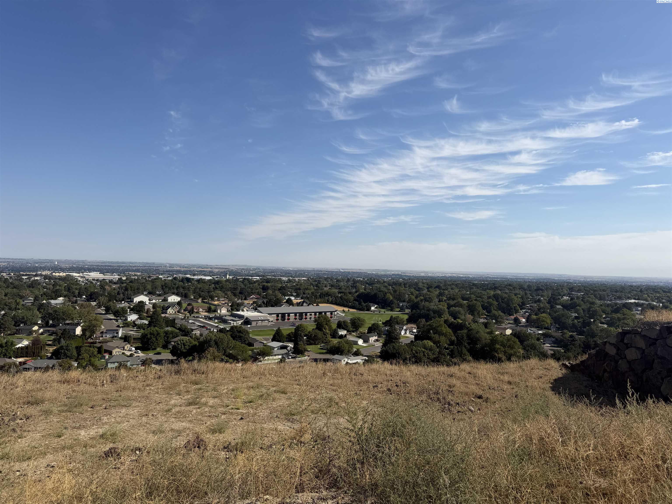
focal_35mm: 24
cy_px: 252
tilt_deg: +2.4
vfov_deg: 56.8
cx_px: 336
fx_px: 466
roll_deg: -2.6
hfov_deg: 71.6
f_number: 1.78
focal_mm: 6.76
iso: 80
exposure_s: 1/8130
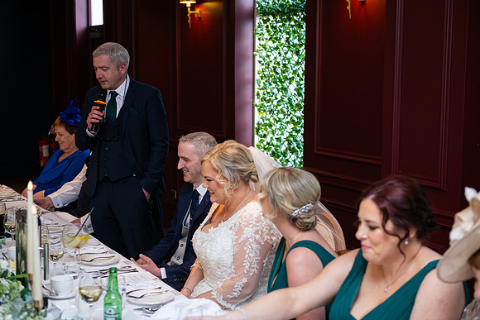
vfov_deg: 23.4
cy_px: 160
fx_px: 773
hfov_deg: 34.5
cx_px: 240
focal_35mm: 58
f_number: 3.5
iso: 800
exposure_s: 1/160
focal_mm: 58
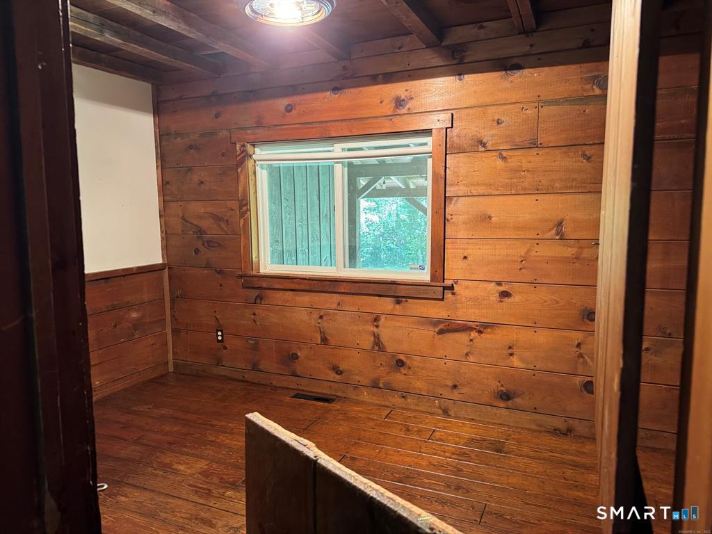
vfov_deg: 56.8
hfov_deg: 71.6
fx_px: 494
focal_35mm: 24
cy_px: 267
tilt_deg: -7.6
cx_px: 356
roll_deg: +0.9
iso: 400
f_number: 1.78
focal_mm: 6.76
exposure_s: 1/60
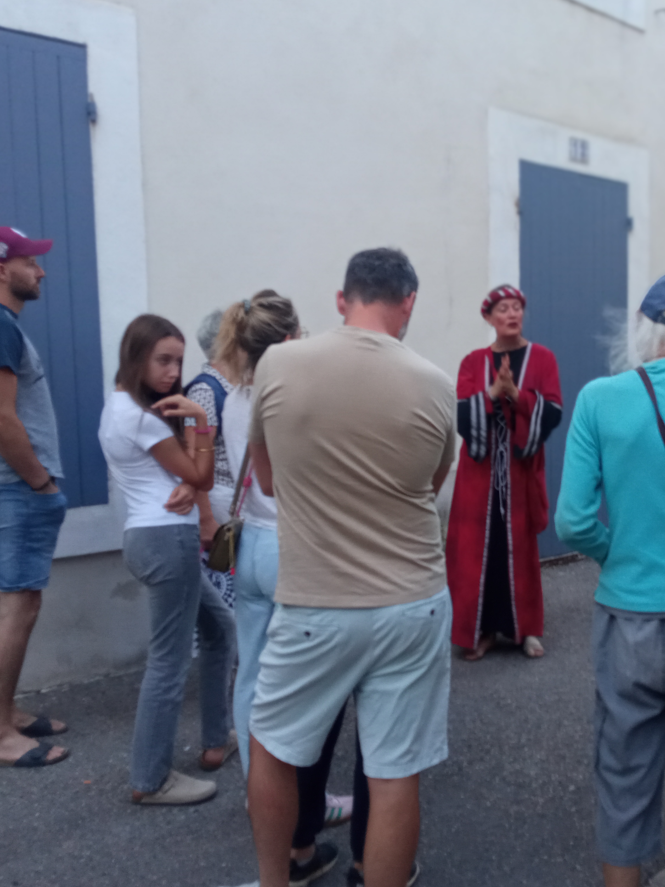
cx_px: 461
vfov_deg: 50.1
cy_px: 452
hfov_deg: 38.1
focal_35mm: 37
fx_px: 948
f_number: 2.2
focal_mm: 3.79
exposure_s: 1/33.3
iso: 185
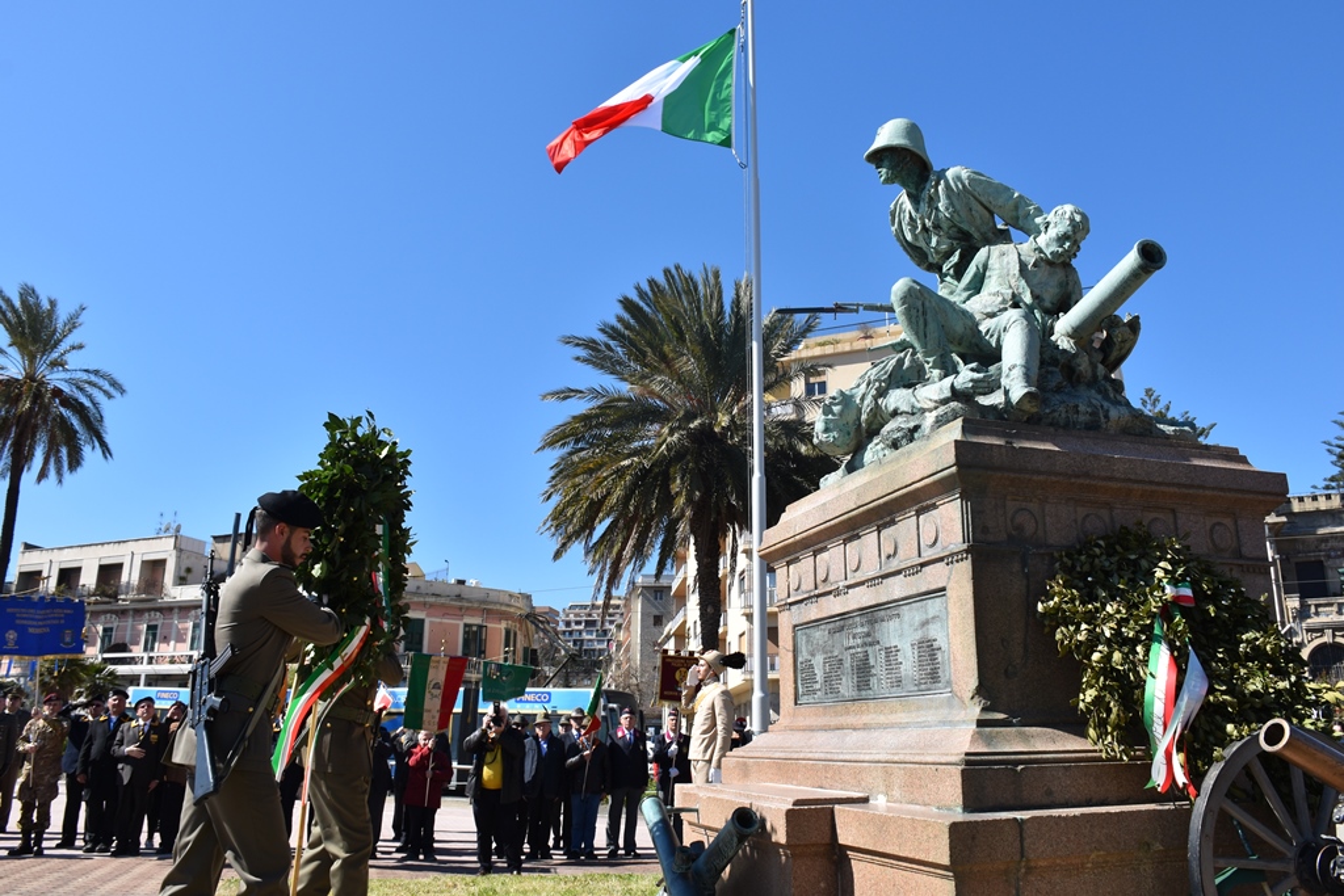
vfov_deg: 47.9
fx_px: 1008
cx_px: 672
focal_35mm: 27
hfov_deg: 67.4
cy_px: 448
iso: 200
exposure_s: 1/400
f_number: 10
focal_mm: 18
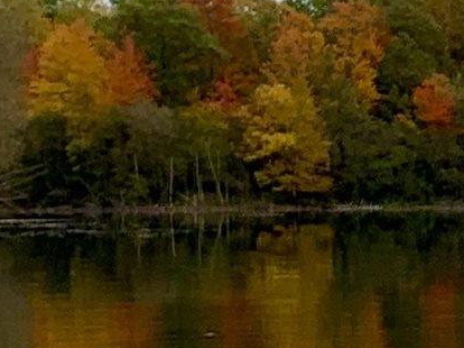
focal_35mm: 193
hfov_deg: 9.3
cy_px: 354
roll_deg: +1.9
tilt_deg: -4.4
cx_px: 1054
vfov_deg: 7.7
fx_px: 2586
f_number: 1.8
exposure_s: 1/288
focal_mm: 4.25
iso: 25
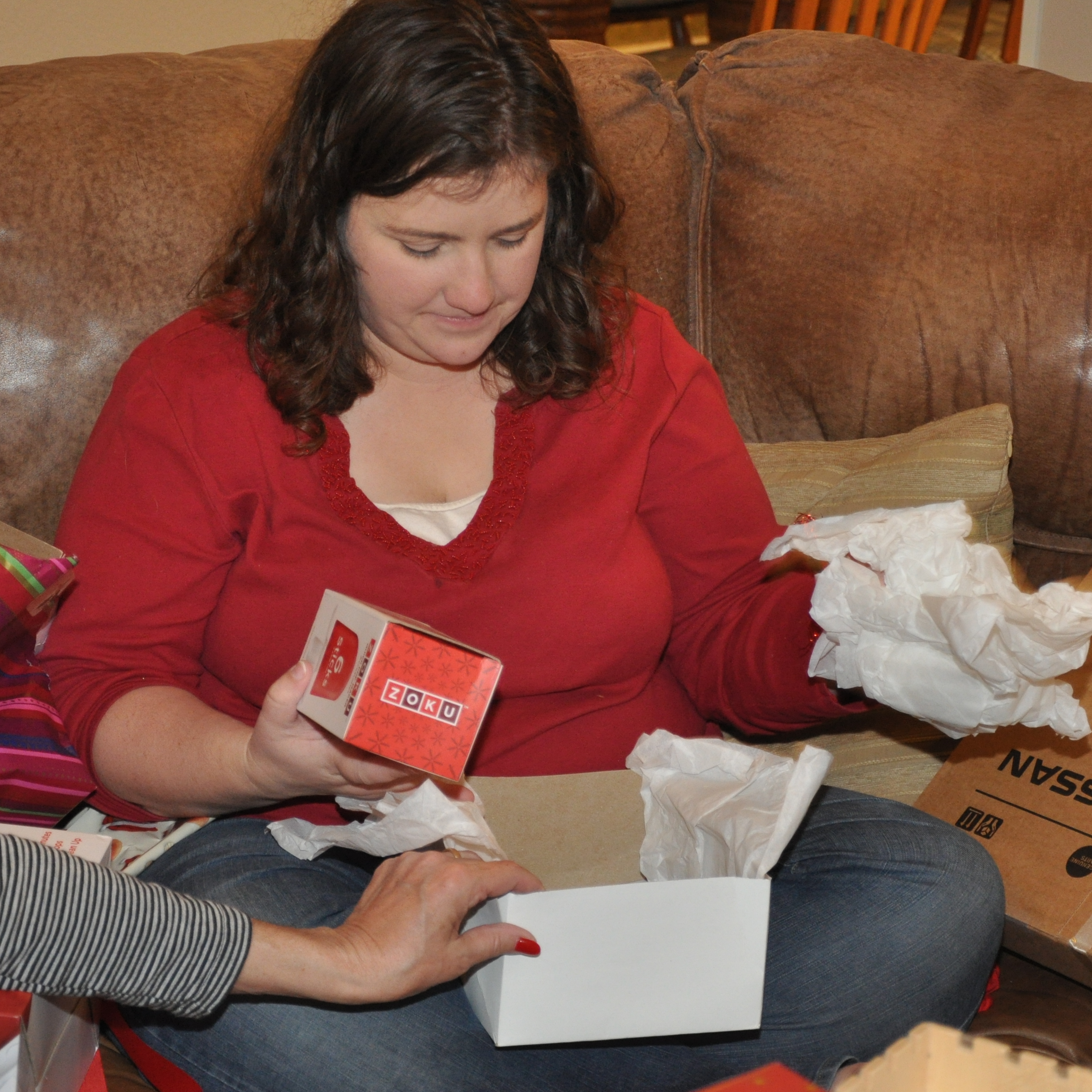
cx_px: 572
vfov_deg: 18.5
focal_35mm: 94
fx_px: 3355
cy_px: 475
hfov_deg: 18.5
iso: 800
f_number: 4.8
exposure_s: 1/60
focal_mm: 42
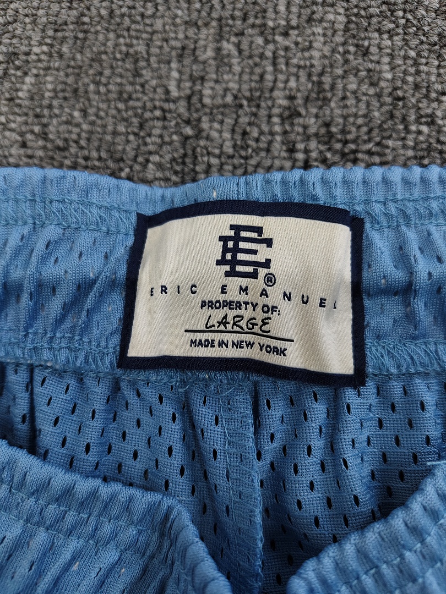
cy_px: 297
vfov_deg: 71.6
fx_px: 412
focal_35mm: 24
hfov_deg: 56.8
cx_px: 223
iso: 1008
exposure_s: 1/100
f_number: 1.88
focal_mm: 5.56
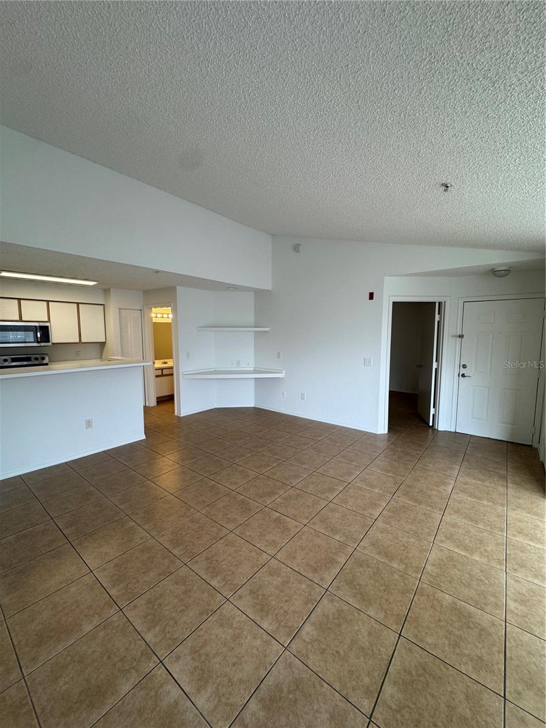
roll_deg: +0.5
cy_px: 364
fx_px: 294
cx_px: 273
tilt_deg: -6.6
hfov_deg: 85.7
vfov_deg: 102.1
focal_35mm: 14
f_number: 2.2
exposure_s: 1/120
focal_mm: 2.22
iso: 80
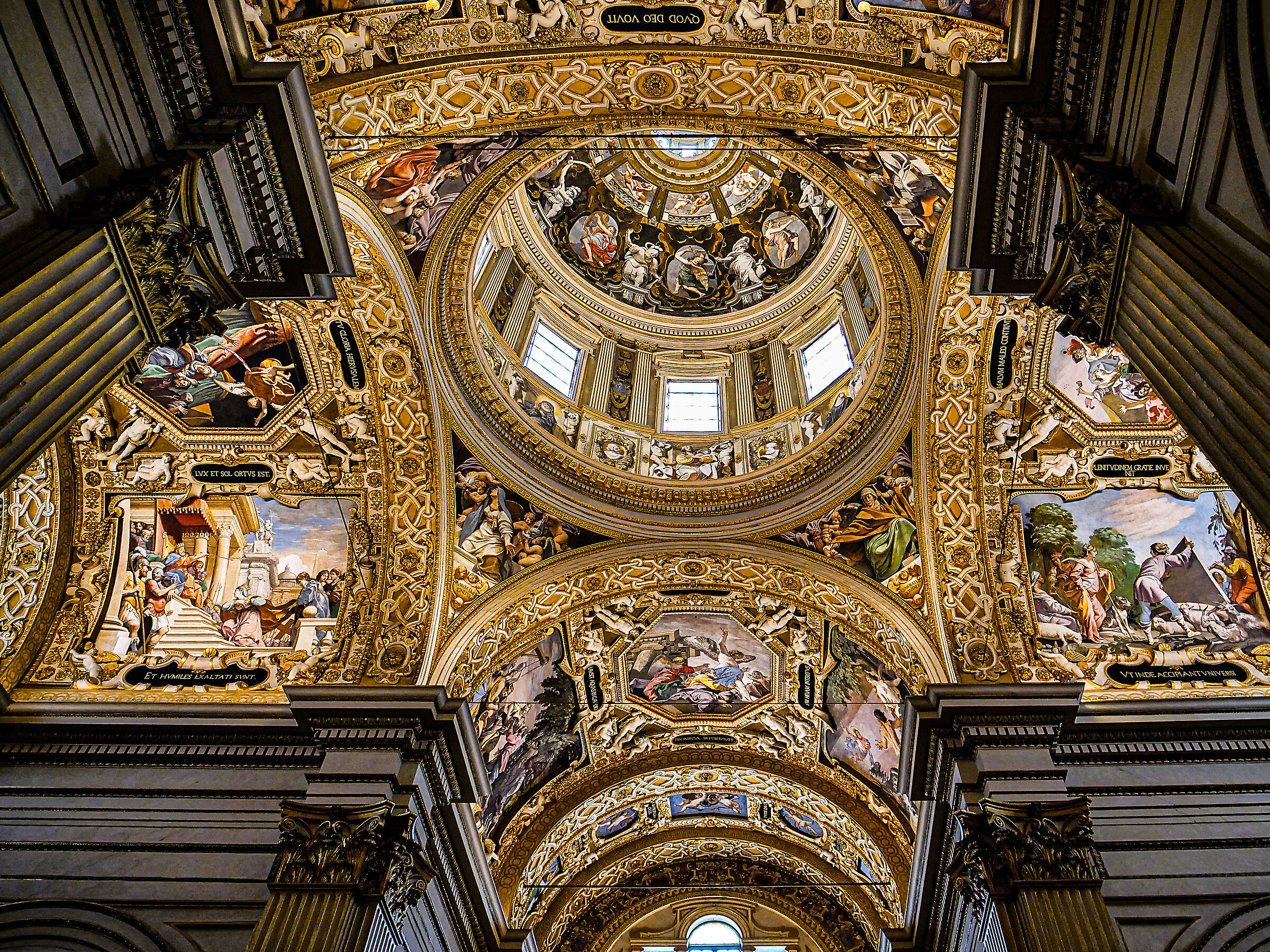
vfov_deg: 56.8
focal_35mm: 24
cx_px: 635
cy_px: 476
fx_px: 881
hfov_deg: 71.6
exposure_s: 1/50
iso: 800
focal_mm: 12
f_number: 2.8
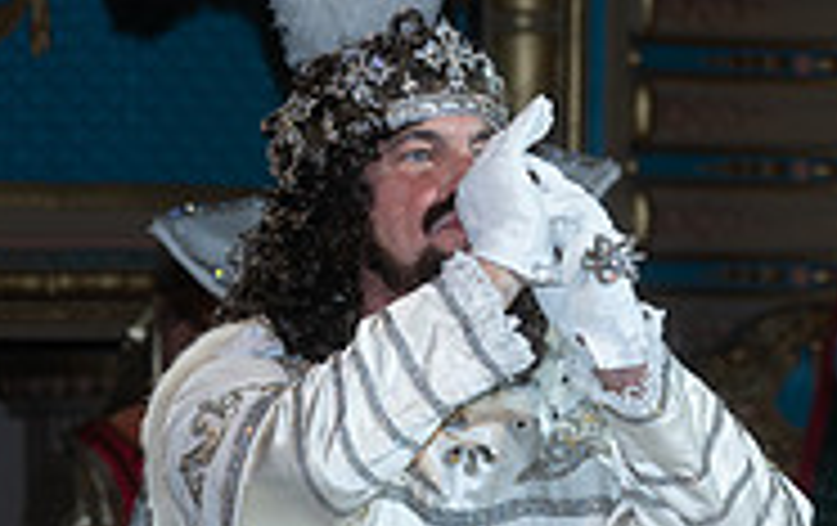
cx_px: 288
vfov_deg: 4.7
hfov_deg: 7.5
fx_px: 6353
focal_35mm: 278
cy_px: 971
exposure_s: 1/160
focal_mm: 113
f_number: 5.6
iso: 320
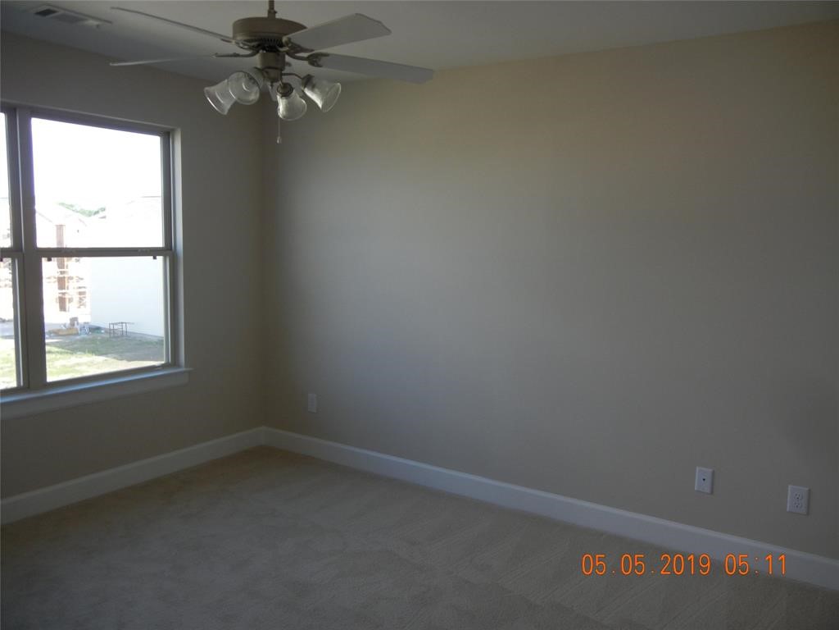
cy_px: 315
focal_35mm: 30
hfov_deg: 60.0
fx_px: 727
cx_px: 420
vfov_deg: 46.8
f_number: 3.5
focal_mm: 5.4
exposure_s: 1/120
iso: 160
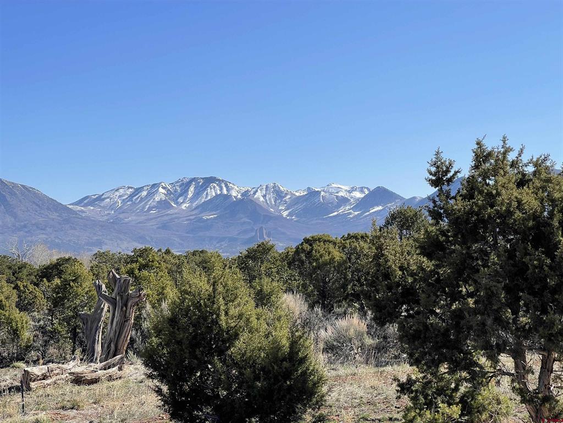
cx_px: 282
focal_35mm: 64
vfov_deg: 22.9
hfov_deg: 30.3
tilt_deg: +1.8
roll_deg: +1.4
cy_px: 212
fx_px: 1041
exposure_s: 1/1815
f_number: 2.2
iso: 20
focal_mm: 7.5
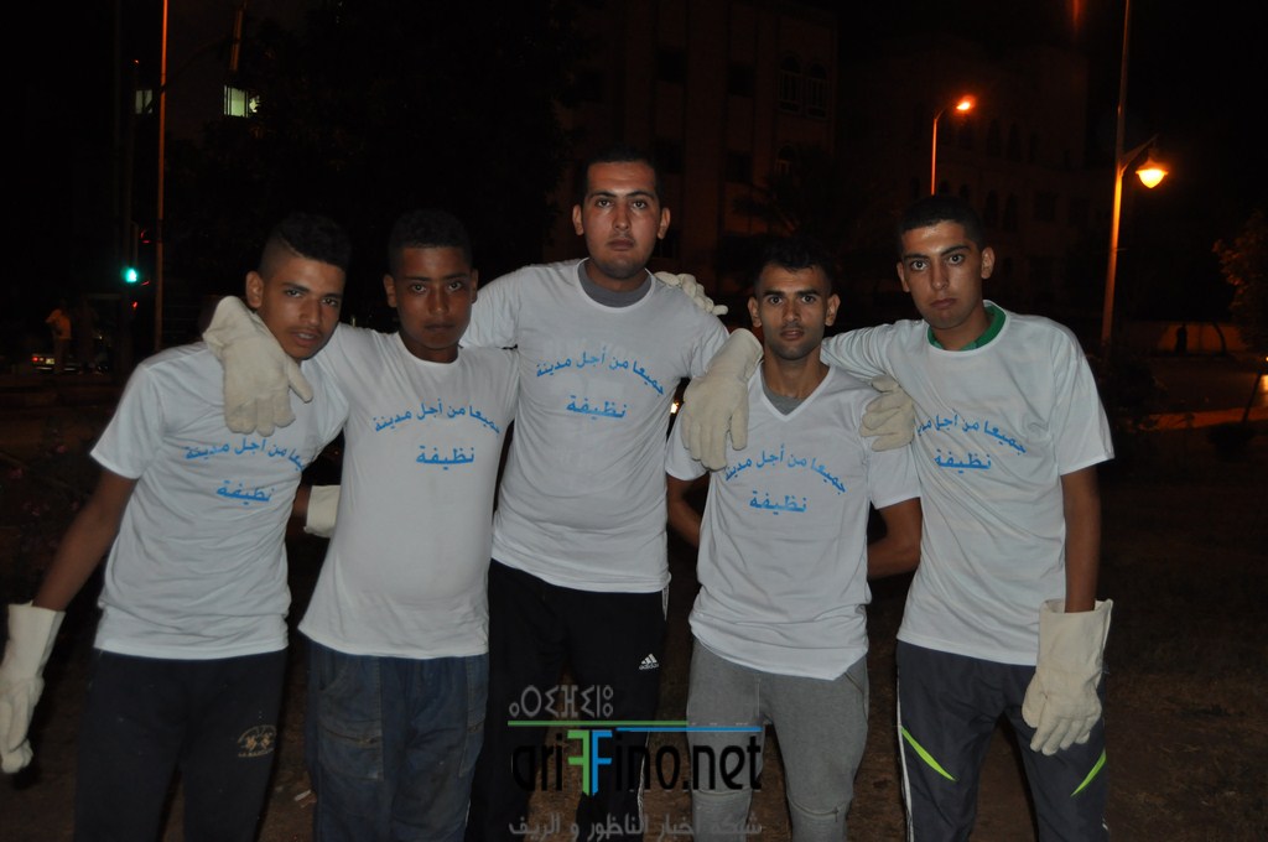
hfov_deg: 57.3
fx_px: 1161
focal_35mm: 33
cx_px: 634
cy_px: 421
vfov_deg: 39.9
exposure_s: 1/60
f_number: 3.5
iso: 800
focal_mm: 22
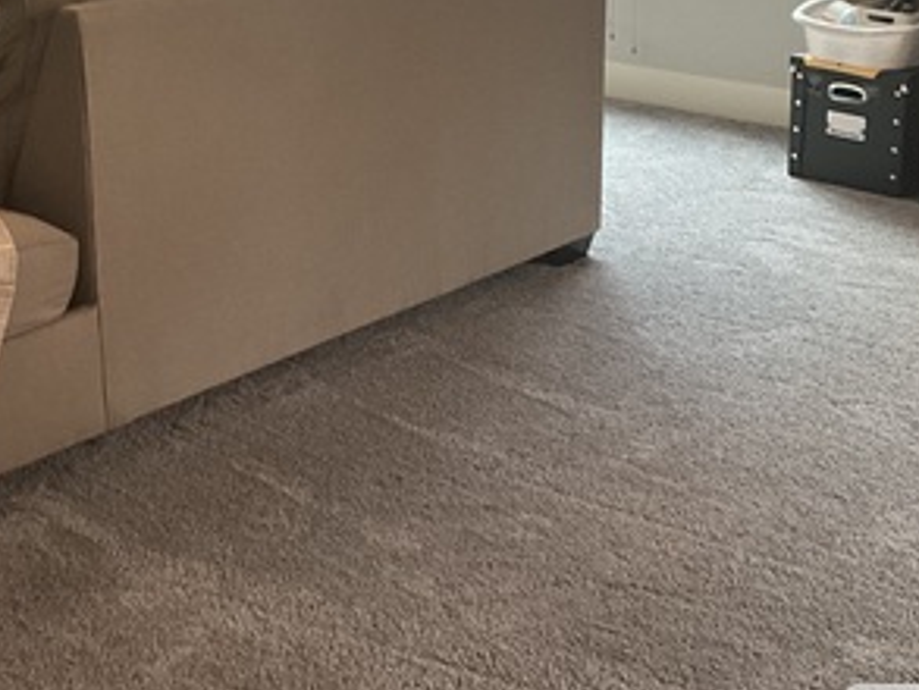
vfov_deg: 21.6
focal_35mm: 66
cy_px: 25
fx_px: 1753
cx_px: 306
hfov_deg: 29.2
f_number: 1.8
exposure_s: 1/60
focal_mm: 3
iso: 200
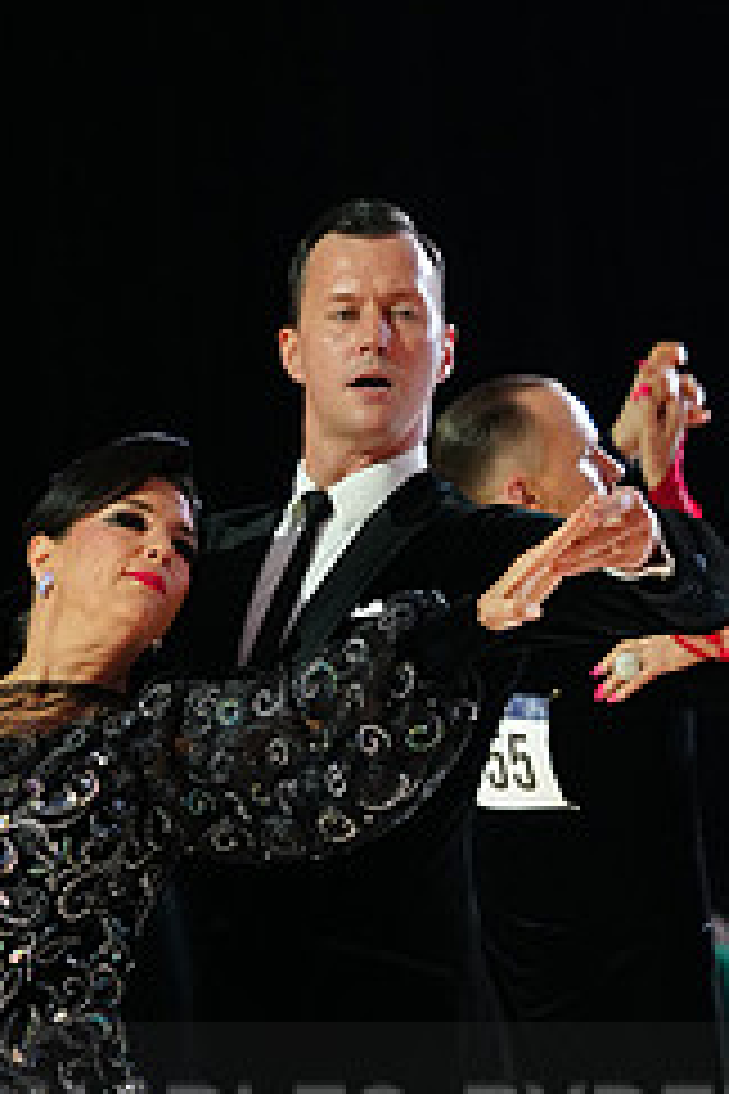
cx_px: 236
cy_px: 1175
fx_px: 10782
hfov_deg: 3.9
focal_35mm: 355
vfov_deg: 5.8
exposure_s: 1/250
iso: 2500
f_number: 4
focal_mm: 149
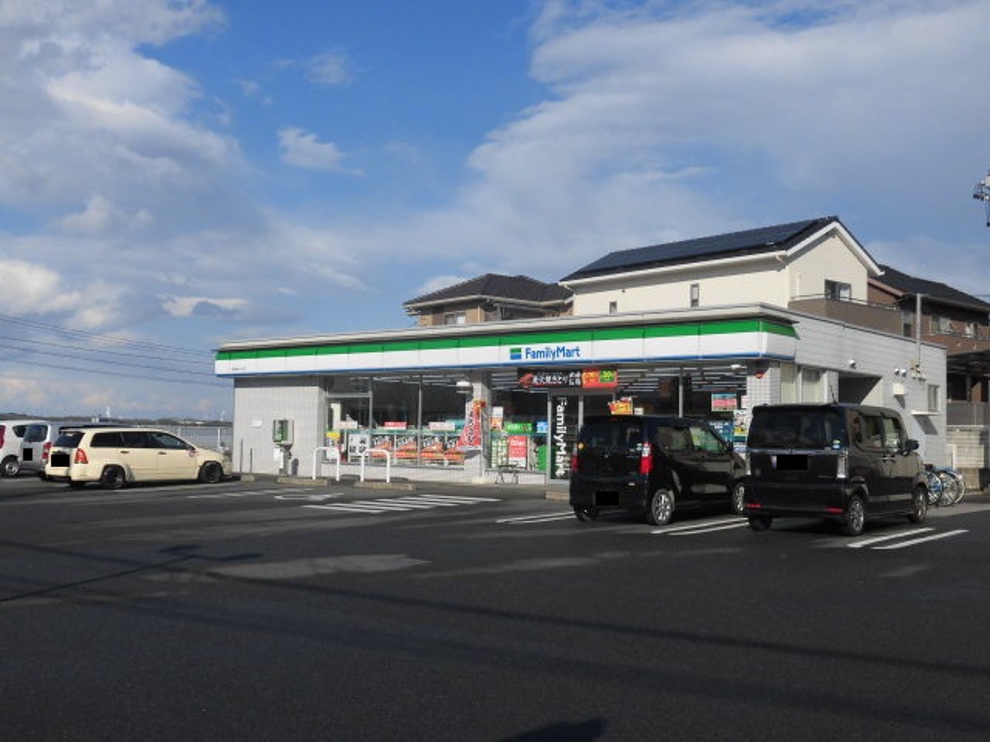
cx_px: 495
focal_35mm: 38
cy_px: 371
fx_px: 1087
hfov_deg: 49.0
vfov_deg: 37.7
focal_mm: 6.77
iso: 100
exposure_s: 1/320
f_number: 9.3
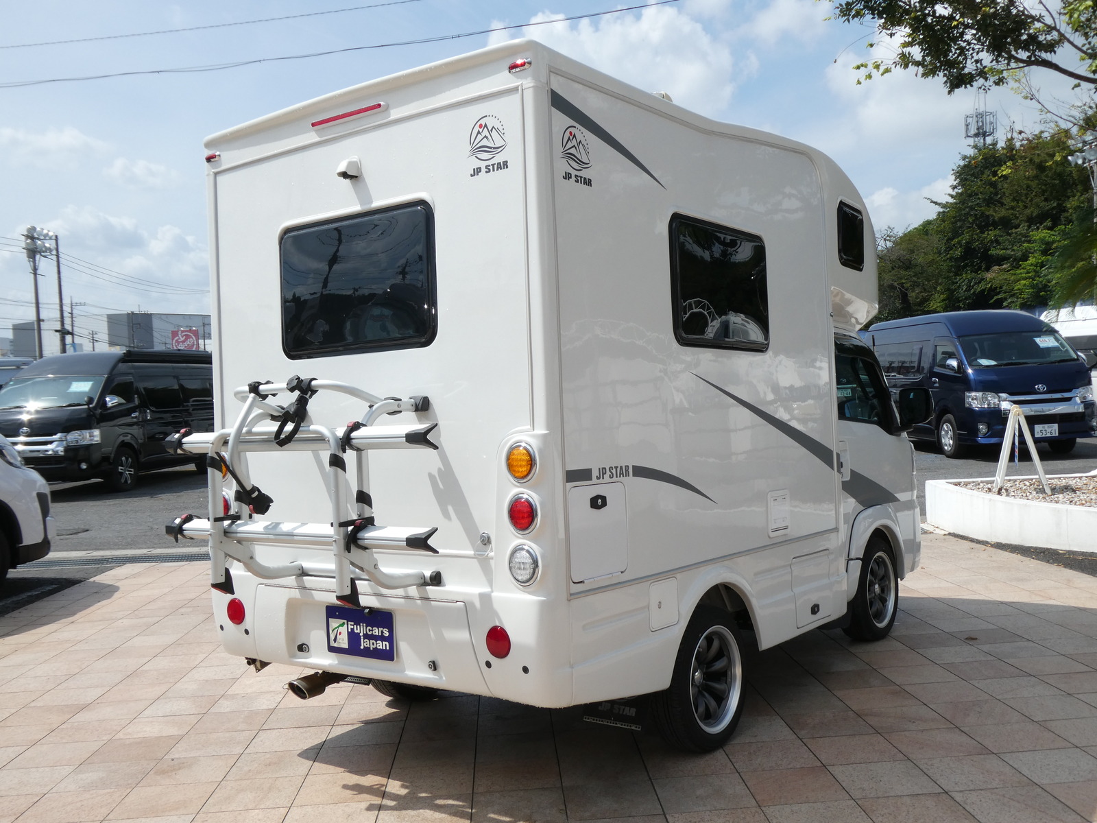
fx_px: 1046
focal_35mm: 33
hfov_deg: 55.4
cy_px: 412
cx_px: 548
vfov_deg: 42.9
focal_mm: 5.8
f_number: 4
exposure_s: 1/800
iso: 80
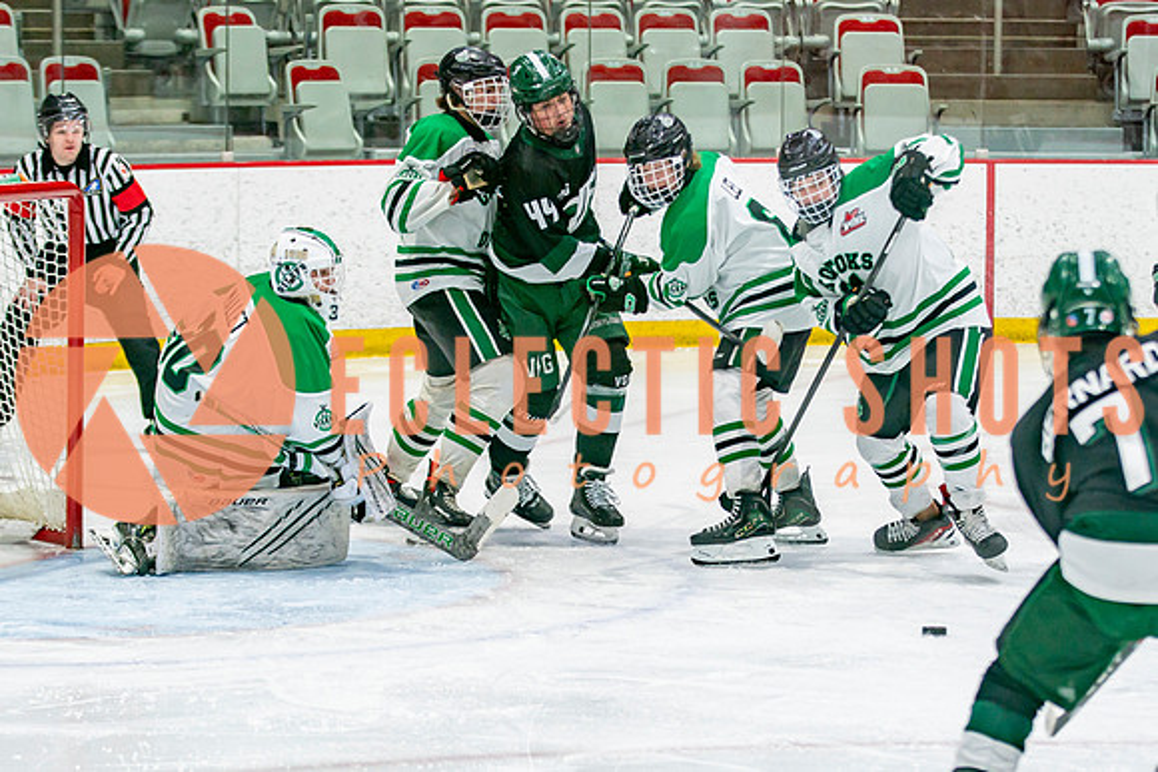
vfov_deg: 8.5
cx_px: 579
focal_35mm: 161
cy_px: 496
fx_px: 5191
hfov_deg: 12.7
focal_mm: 95
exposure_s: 1/640
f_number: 3.2
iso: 500
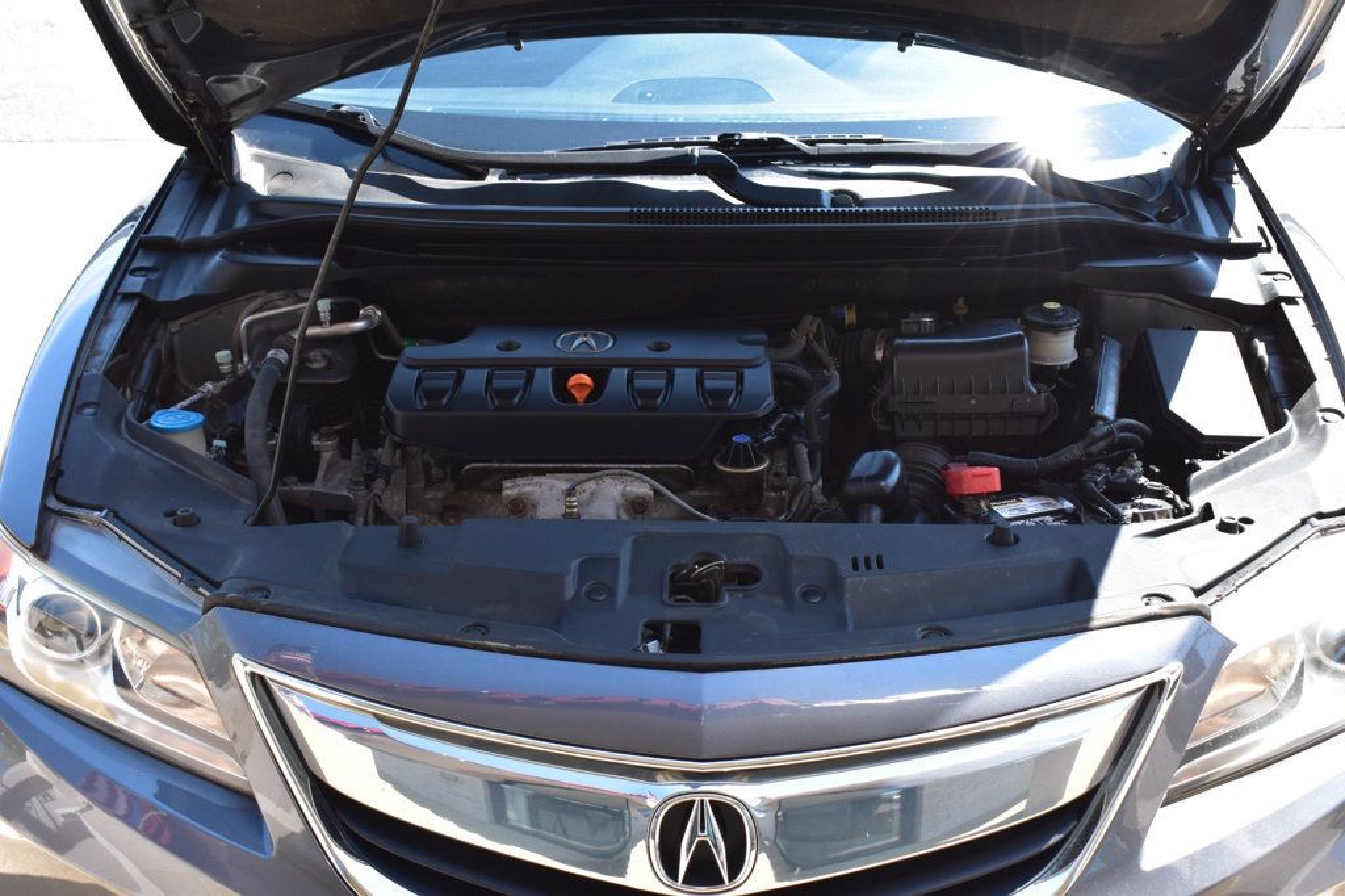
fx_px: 1737
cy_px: 448
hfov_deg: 42.3
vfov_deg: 28.9
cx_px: 672
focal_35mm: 46
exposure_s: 1/160
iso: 400
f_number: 9
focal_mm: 31
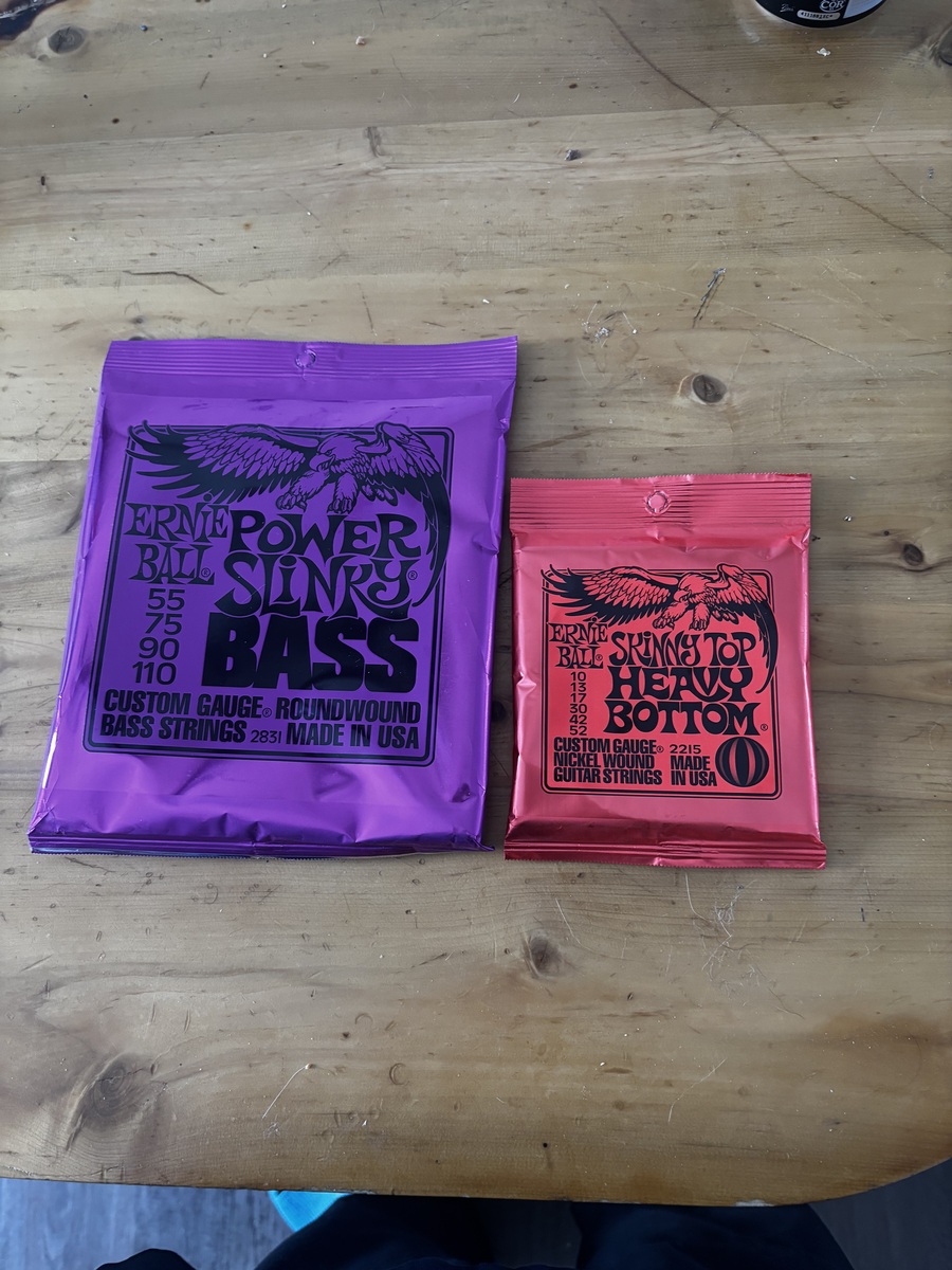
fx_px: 953
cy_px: 635
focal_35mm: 26
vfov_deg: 67.3
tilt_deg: -77.1
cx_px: 476
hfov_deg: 53.1
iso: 200
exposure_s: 1/60
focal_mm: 5.96
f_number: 1.6
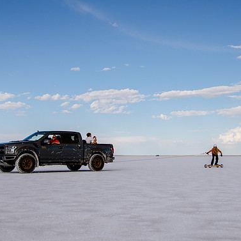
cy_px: 114
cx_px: 137
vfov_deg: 31.6
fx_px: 425
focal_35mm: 54
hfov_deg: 31.6
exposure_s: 1/5000
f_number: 4
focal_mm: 34
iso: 200
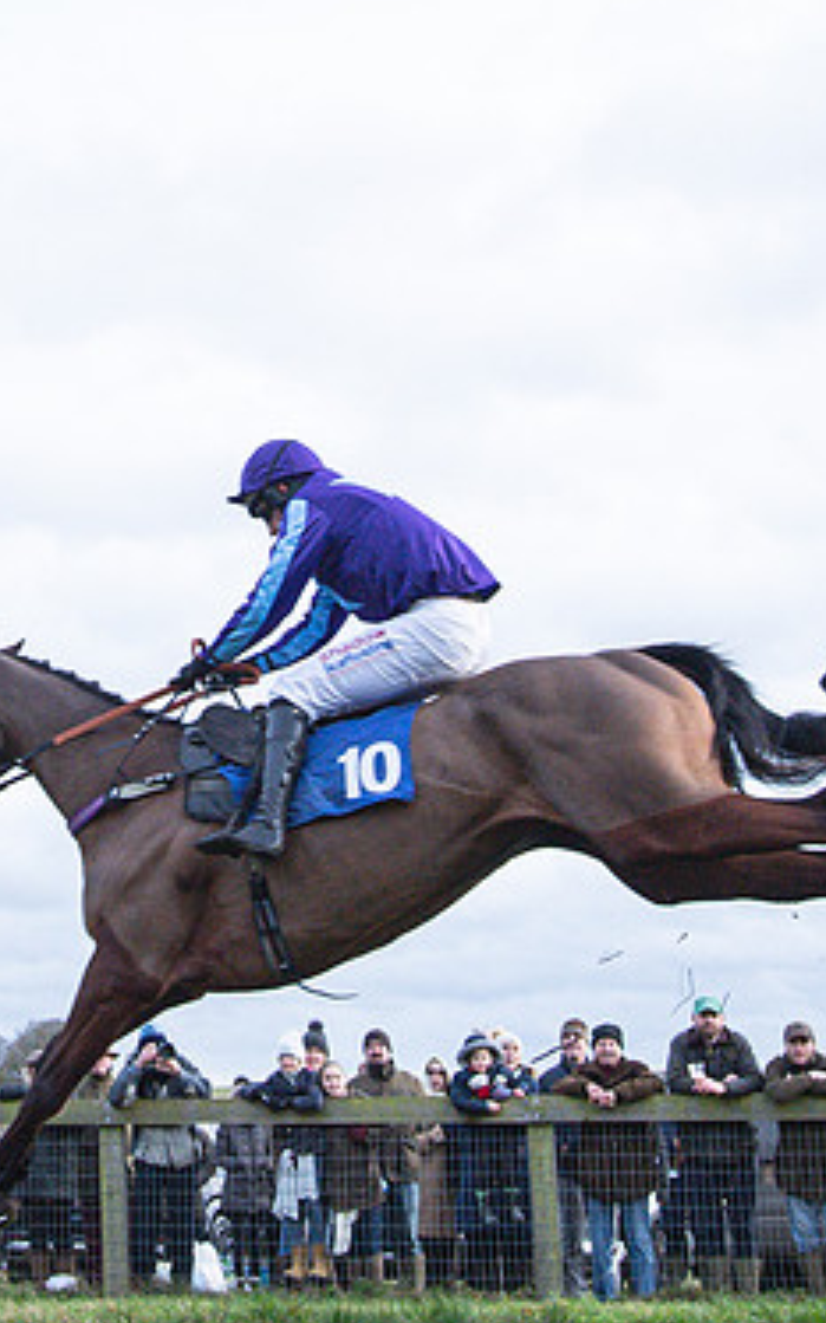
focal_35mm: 75
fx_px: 2702
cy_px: 347
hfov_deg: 17.1
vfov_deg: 27.2
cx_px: 46
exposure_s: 1/1000
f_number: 7.1
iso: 2000
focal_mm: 24
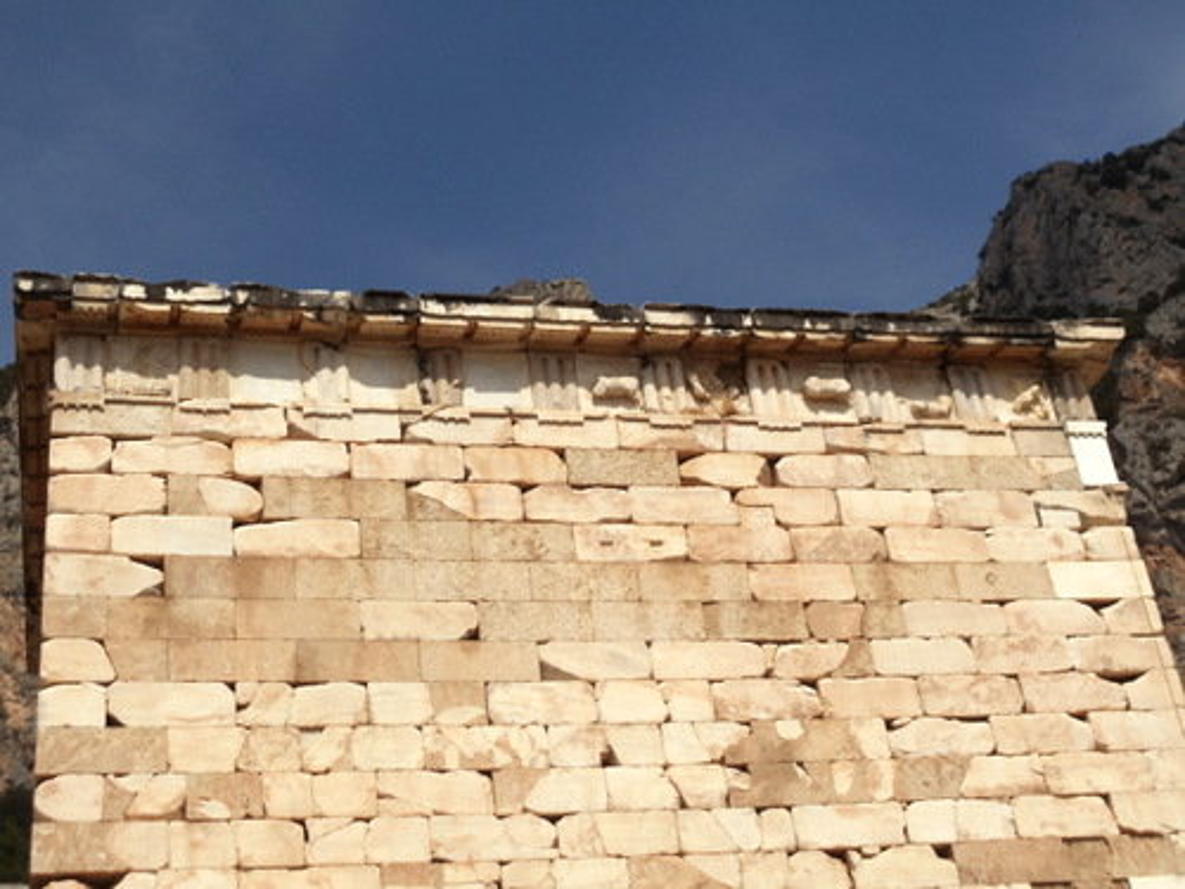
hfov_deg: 26.3
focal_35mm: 74
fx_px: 2533
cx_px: 592
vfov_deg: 19.9
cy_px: 444
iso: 100
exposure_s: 1/640
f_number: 8.8
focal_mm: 10.12
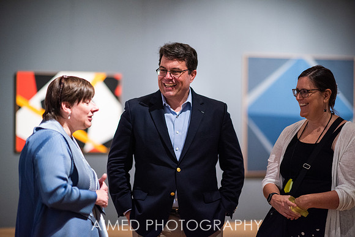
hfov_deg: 23.9
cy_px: 118
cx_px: 178
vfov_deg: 16.1
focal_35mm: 85
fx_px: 838
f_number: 1.4
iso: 1250
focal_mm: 85
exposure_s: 1/200
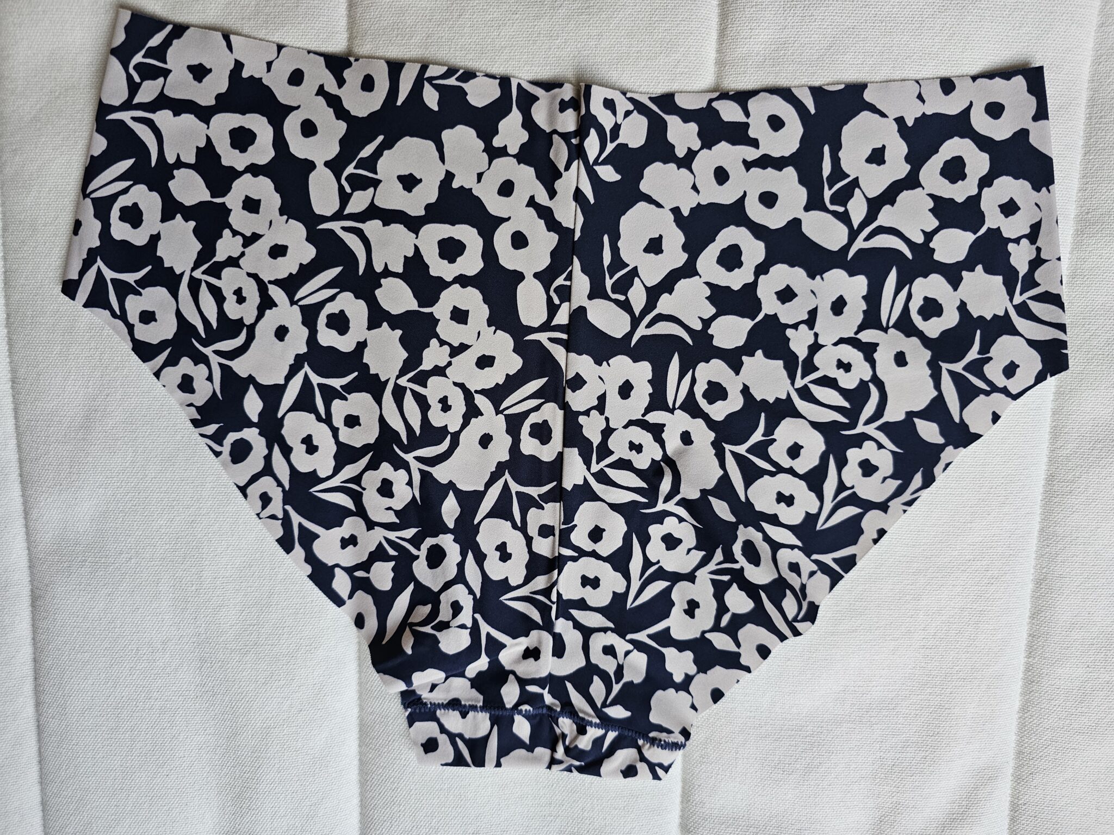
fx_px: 740
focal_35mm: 23
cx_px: 557
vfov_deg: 58.9
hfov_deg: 73.9
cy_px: 418
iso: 320
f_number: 1.7
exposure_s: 1/34
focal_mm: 6.3
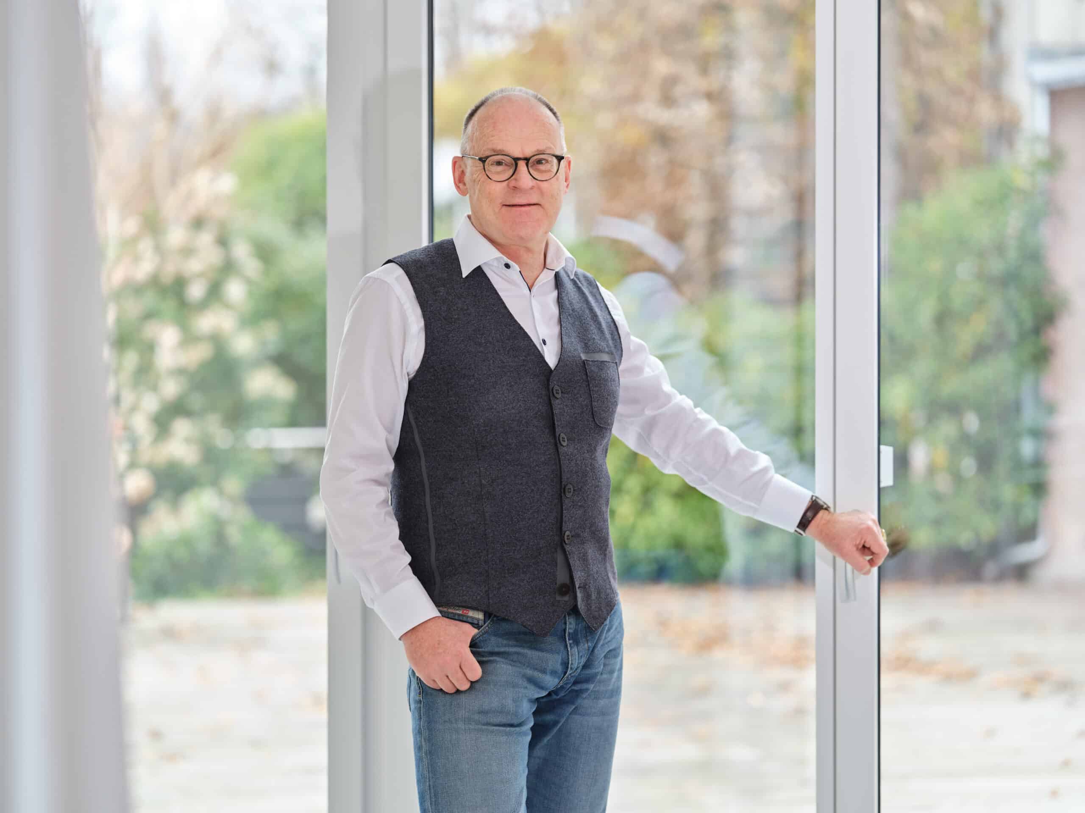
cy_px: 406
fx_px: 2727
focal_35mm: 87
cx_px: 542
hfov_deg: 22.5
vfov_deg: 17.0
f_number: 2.2
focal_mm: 110
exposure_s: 1/80
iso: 640
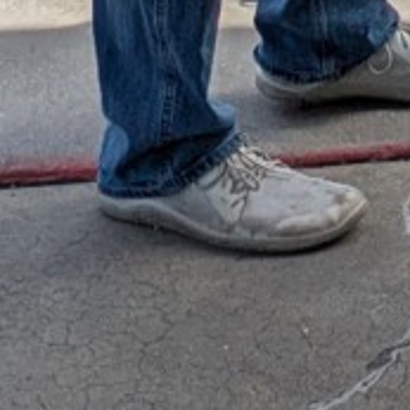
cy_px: -916
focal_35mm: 205
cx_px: 1062
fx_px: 2747
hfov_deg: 7.8
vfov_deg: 7.3
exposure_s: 1/2028
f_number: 1.89
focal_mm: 5.43
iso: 46
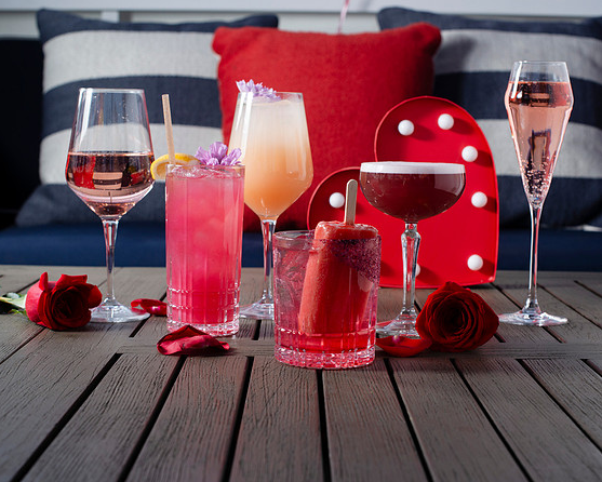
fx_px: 1087
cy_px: 255
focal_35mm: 61
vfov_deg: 25.0
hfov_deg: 30.9
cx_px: 316
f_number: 7.1
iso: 320
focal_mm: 50
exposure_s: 1/100
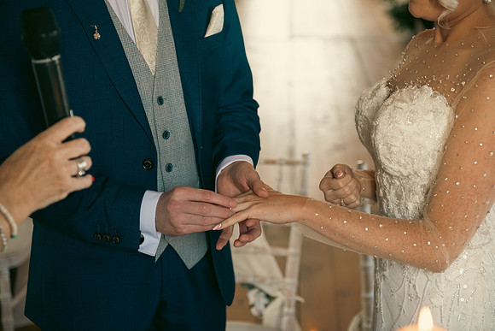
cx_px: 248
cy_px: 166
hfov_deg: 28.8
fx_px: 963
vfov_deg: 19.5
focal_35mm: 70
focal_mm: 70
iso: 640
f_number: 3.5
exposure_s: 1/160
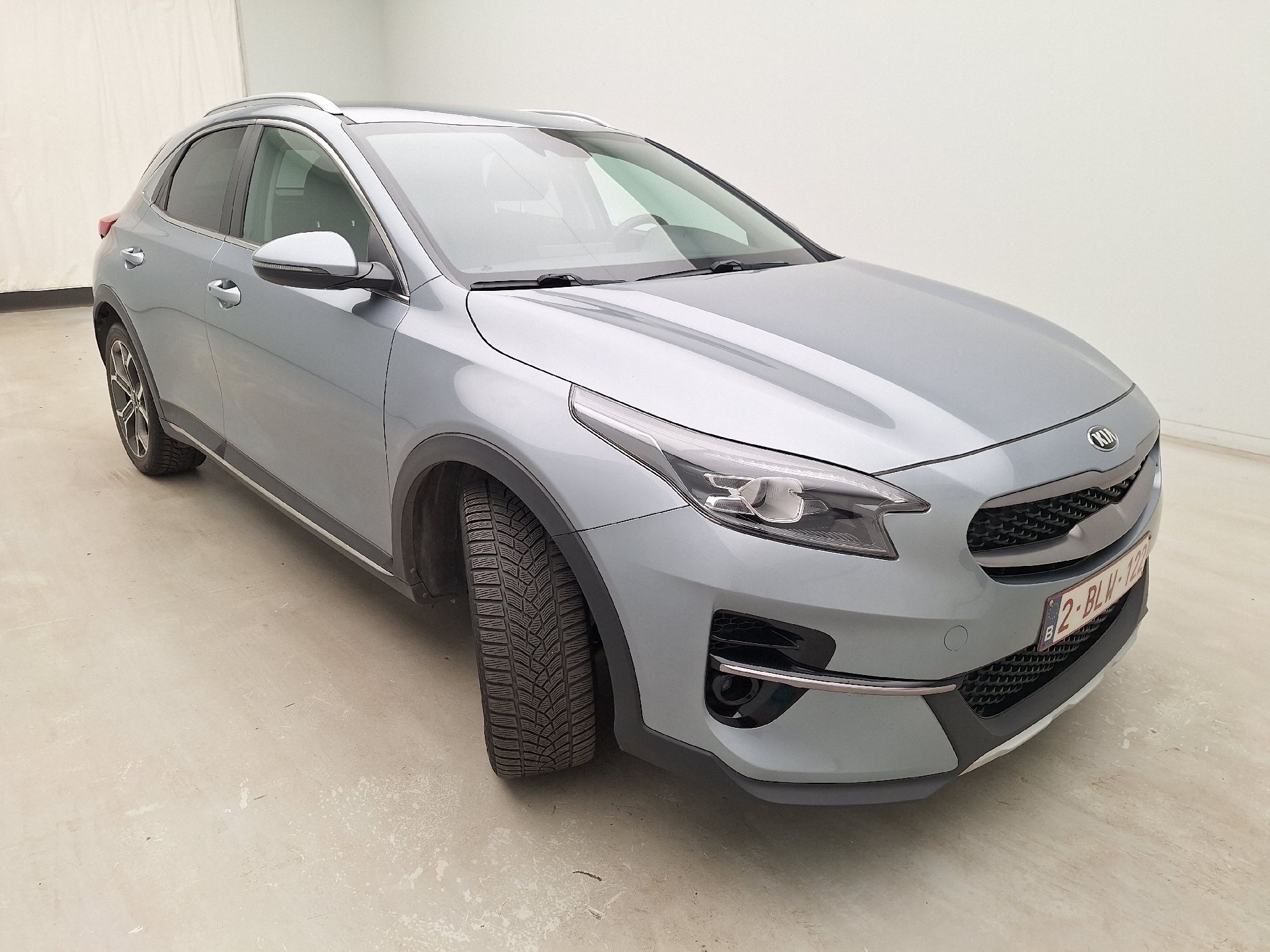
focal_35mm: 23
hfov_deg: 73.9
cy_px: 476
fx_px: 844
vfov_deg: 58.9
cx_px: 635
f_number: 1.8
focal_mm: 5.54
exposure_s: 1/100
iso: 50
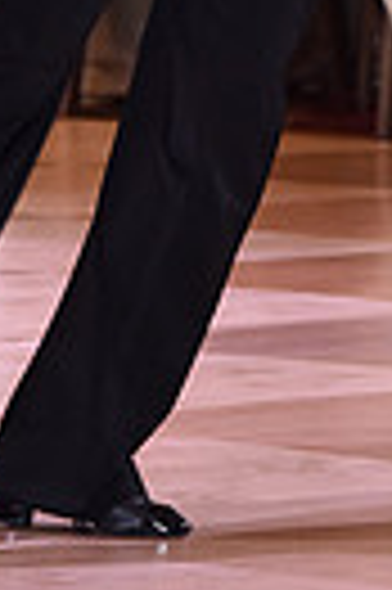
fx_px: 8875
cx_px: 732
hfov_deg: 2.5
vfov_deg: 3.8
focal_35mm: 542
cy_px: -266
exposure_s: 1/250
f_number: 5.6
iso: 2000
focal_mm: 122
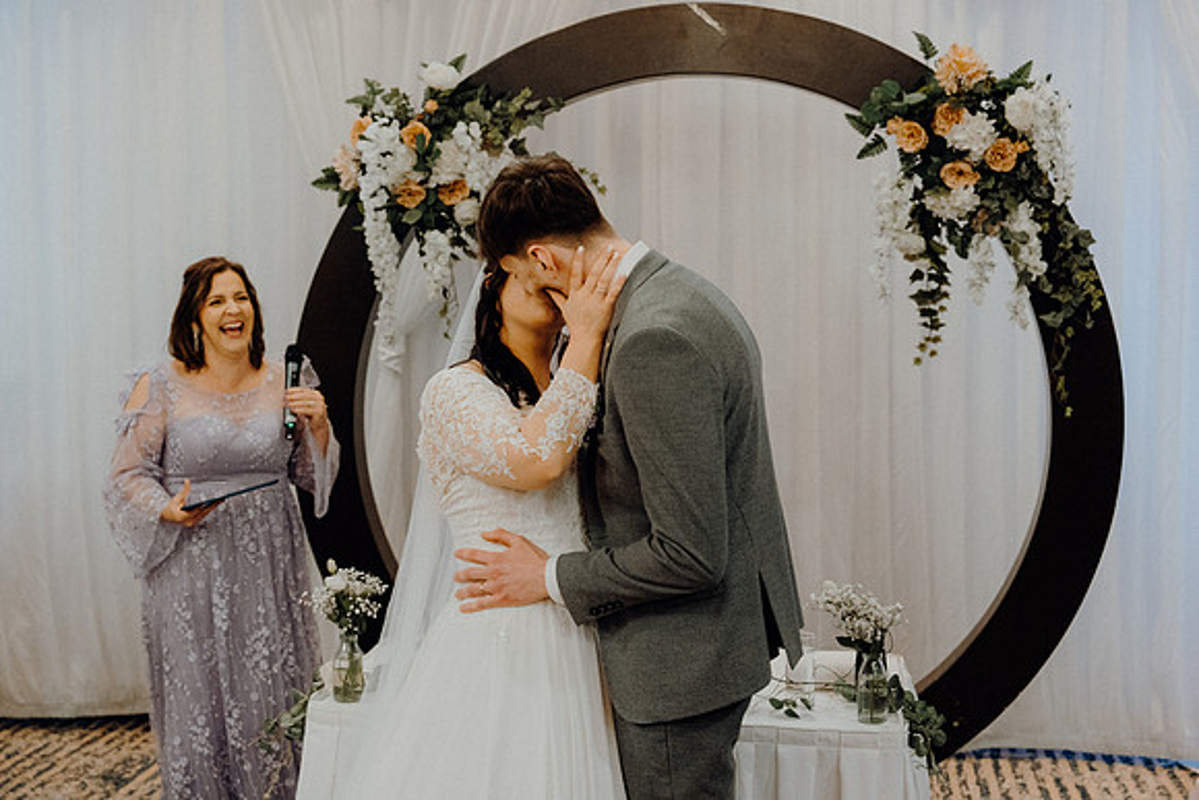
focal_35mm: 52
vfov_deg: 26.0
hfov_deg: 38.2
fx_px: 1732
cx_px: 600
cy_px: 400
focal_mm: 52
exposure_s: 1/200
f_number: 3.5
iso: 5000
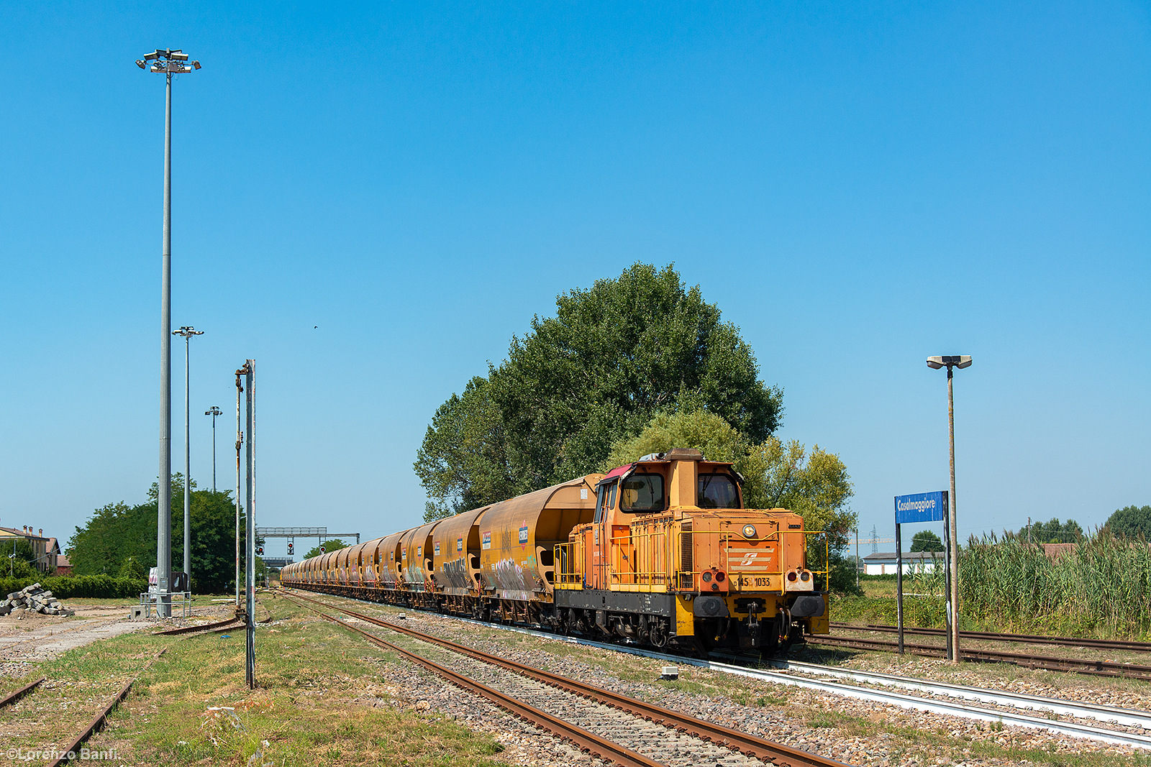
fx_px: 1663
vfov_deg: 26.0
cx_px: 576
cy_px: 384
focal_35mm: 52
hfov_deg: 38.2
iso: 250
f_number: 6.3
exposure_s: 1/1000
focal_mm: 52
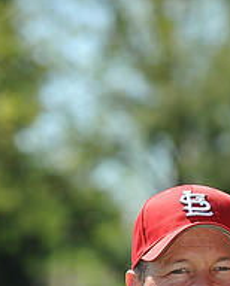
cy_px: 405
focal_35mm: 567
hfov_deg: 2.7
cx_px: 270
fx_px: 4817
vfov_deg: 3.4
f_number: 5.6
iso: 200
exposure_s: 1/640
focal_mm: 200
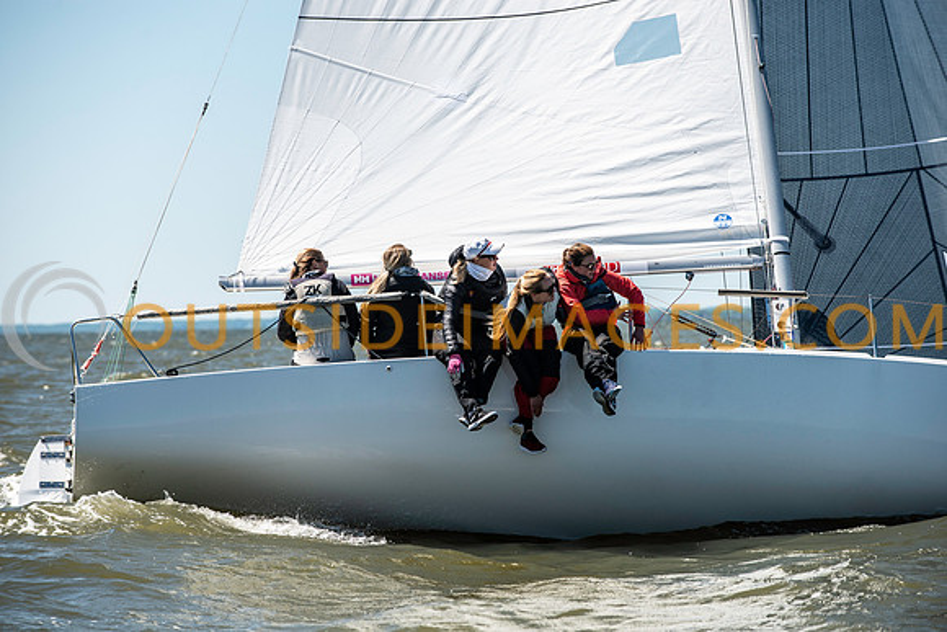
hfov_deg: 11.7
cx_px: 474
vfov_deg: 7.9
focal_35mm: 175
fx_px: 4604
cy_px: 316
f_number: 5.6
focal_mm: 175
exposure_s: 1/2000
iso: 320
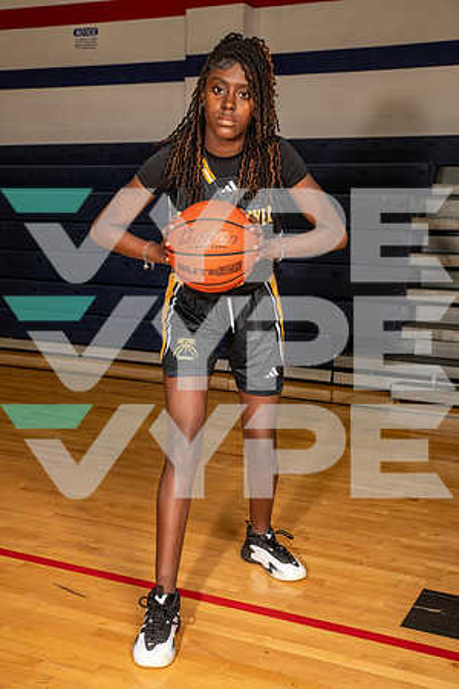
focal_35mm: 46
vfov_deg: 42.7
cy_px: 344
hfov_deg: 29.2
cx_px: 230
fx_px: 880
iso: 400
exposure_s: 1/320
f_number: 7.1
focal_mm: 46
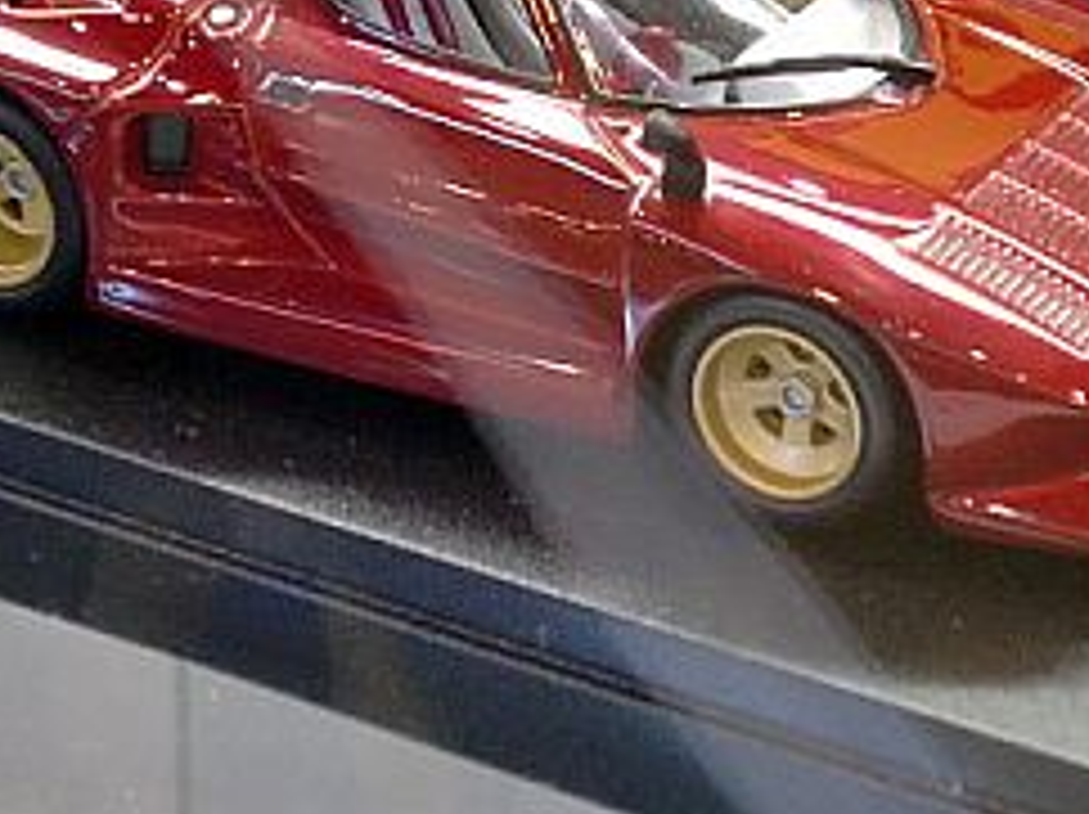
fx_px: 4180
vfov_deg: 11.1
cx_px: 572
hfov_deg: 14.8
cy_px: 148
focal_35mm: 133
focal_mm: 11.16
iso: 400
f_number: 4.3
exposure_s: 1/30
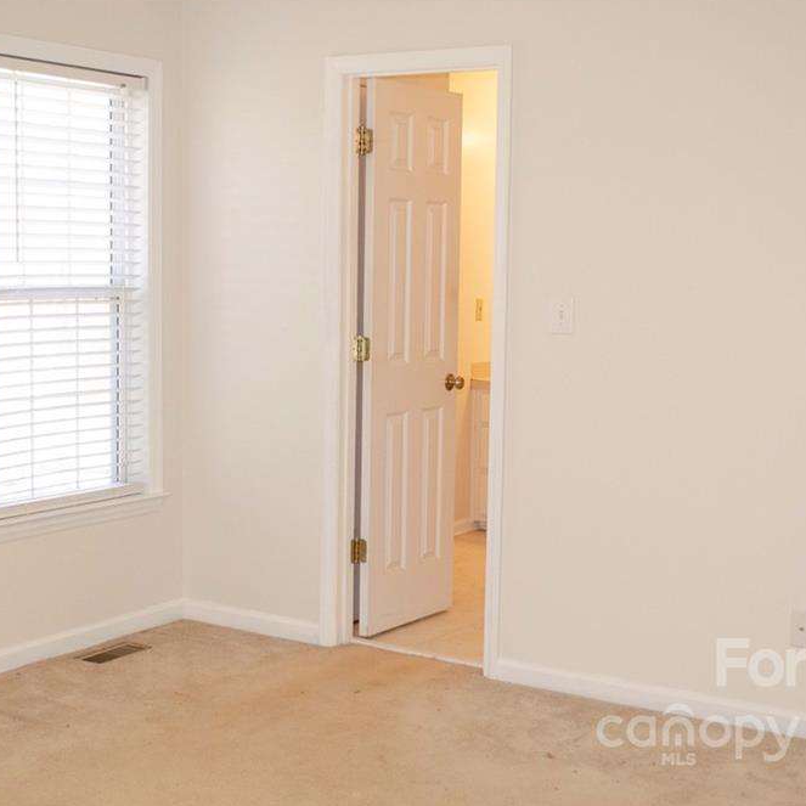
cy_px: 403
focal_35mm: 55
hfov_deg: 31.0
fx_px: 1449
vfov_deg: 31.1
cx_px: 338
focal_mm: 28
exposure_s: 1/200
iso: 800
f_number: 5
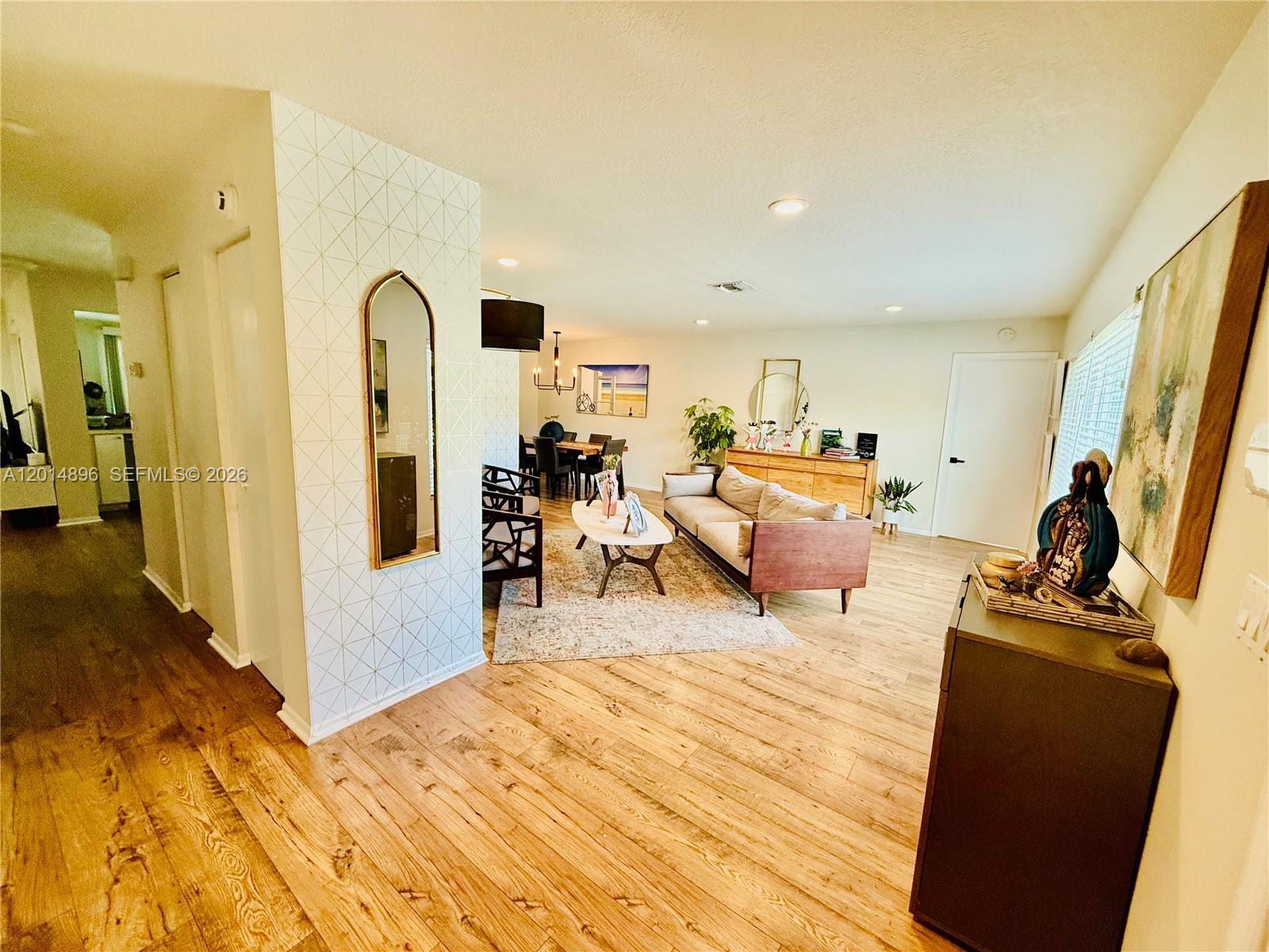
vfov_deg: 85.7
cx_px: 634
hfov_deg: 102.1
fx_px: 513
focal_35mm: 14
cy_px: 476
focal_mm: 2.22
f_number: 2.2
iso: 320
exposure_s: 1/120
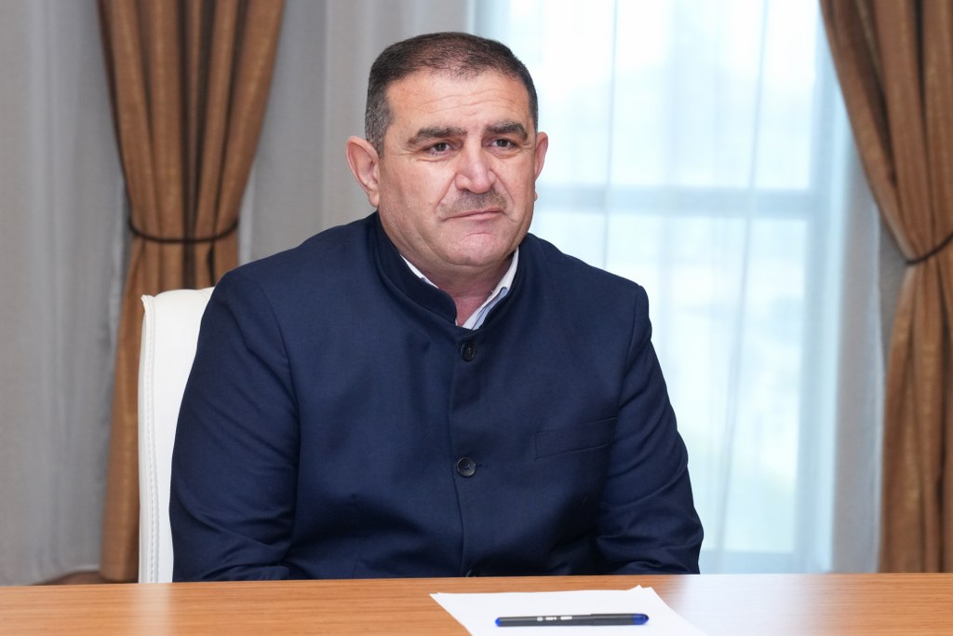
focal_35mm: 100
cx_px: 476
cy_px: 318
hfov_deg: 20.4
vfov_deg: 13.7
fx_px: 2647
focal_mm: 67
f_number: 5
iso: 2000
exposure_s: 1/200
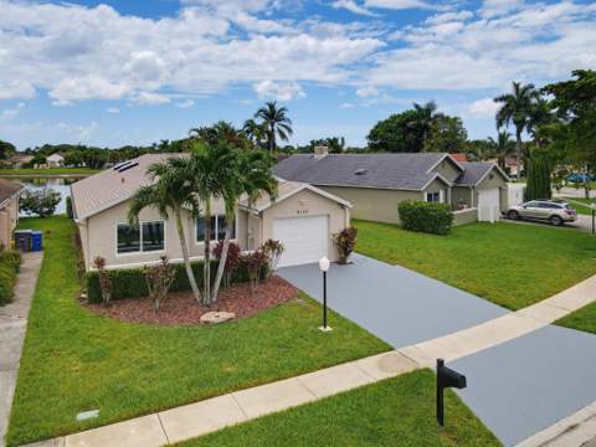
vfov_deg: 56.8
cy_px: 224
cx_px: 298
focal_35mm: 24
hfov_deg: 71.6
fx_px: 413
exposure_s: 1/640
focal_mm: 4.5
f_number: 2.8
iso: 100
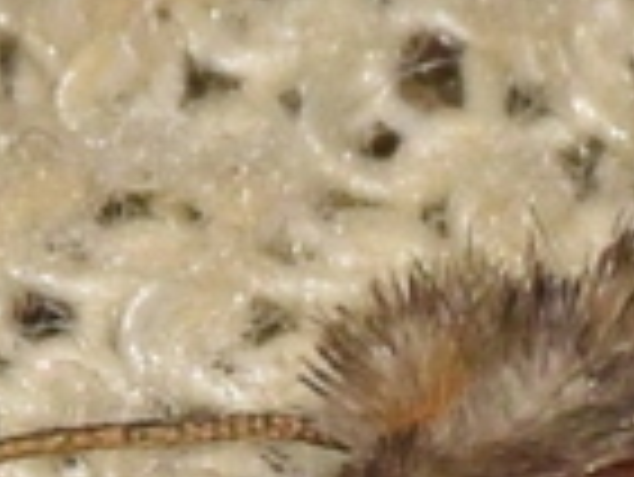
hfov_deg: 1.4
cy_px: 1215
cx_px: 841
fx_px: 25187
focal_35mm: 1374
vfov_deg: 1.1
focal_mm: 140
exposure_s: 1/160
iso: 400
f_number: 16
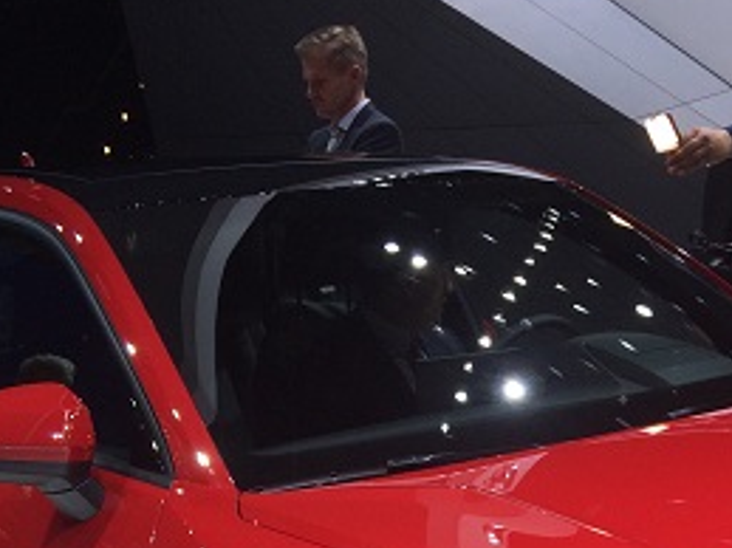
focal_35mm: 75
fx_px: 1585
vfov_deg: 18.5
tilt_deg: -18.5
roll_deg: +4.4
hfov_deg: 25.7
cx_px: 554
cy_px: 667
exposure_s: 1/427
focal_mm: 4.15
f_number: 2.2
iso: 32
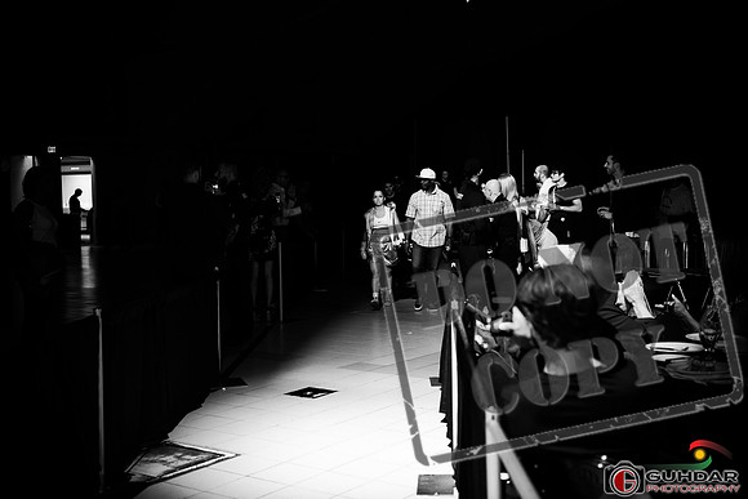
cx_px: 374
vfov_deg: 28.1
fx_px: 998
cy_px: 250
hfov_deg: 41.1
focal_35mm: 48
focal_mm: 48
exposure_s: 1/160
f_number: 2.8
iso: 1600
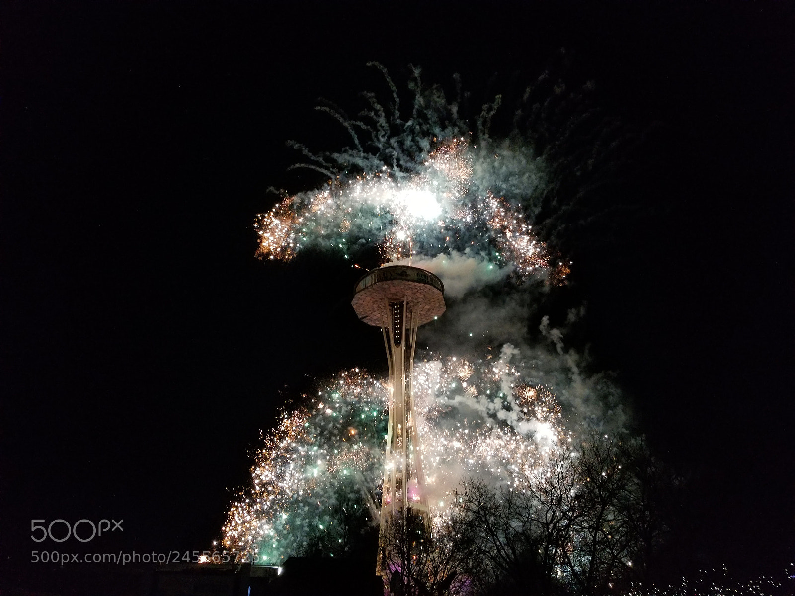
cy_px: 298
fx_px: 597
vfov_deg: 53.1
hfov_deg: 67.3
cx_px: 398
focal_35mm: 26
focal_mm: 4.25
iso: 400
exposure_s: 1/60
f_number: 1.7
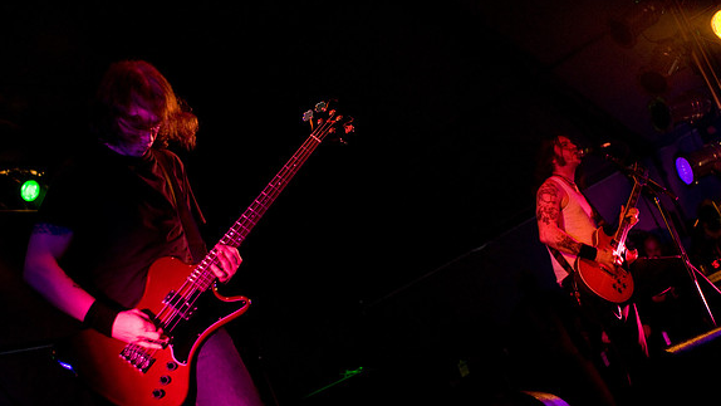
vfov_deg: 21.6
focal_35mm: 56
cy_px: 217
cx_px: 362
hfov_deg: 37.5
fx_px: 1062
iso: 800
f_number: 2.8
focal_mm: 35
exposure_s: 1/160
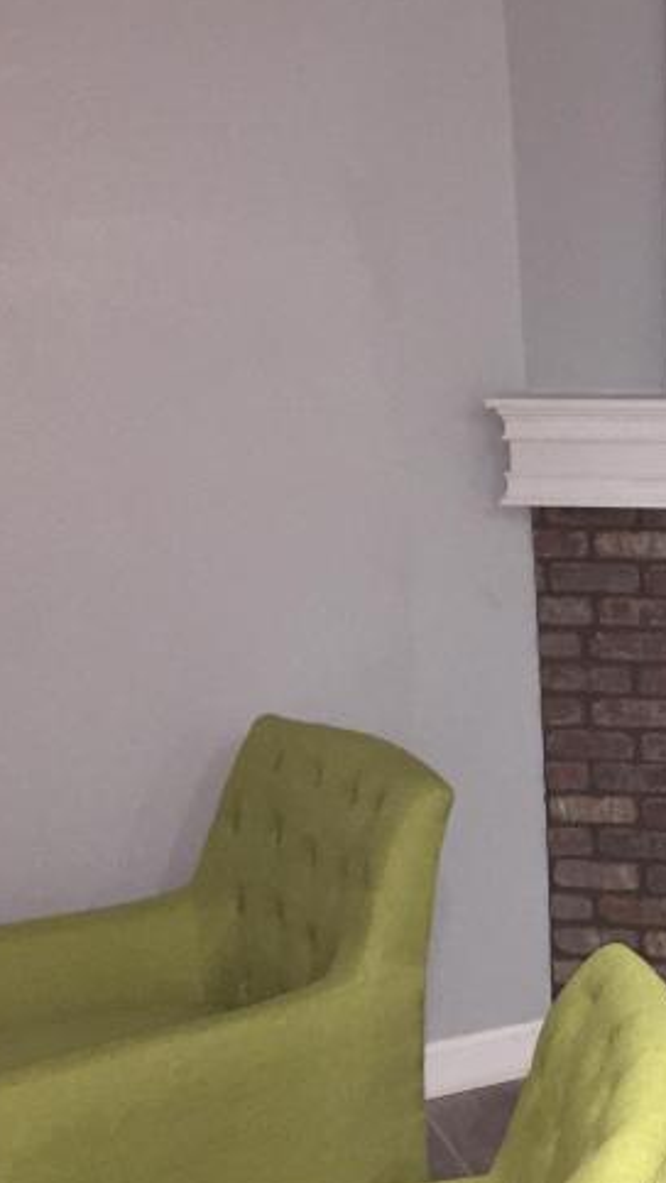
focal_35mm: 67
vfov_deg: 31.4
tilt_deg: -7.6
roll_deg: -0.1
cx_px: 1031
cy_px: 495
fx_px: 2102
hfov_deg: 16.3
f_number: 2.2
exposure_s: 1/16
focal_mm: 4.15
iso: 200
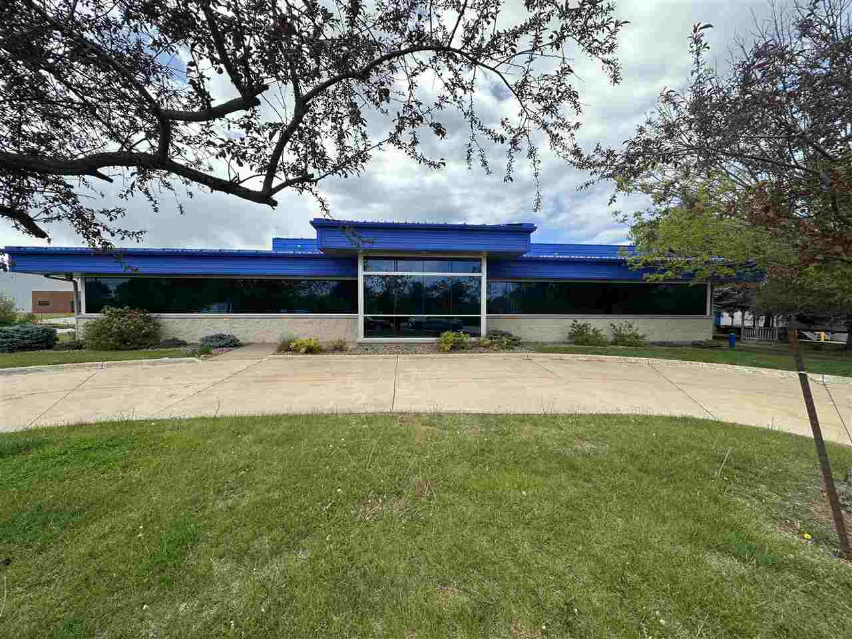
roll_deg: -0.8
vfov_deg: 85.7
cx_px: 426
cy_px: 320
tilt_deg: -1.4
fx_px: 345
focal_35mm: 14
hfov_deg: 102.1
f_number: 2.2
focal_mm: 2.22
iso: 50
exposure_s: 1/1642
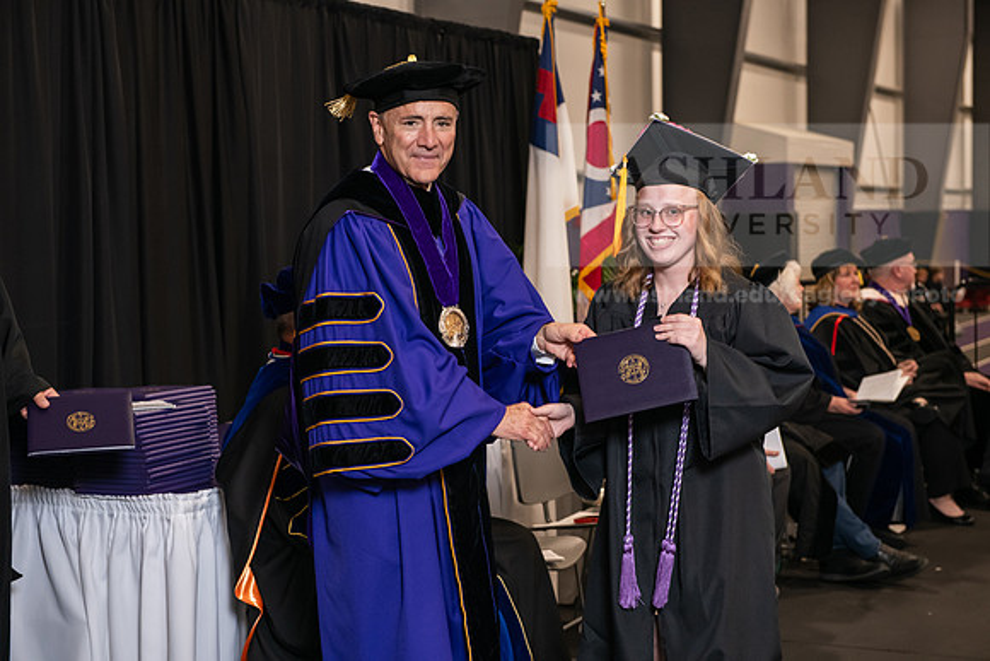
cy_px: 330
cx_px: 495
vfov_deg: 20.6
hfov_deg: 30.5
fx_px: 1815
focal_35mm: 66
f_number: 5
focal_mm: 66
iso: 1600
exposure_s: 1/125
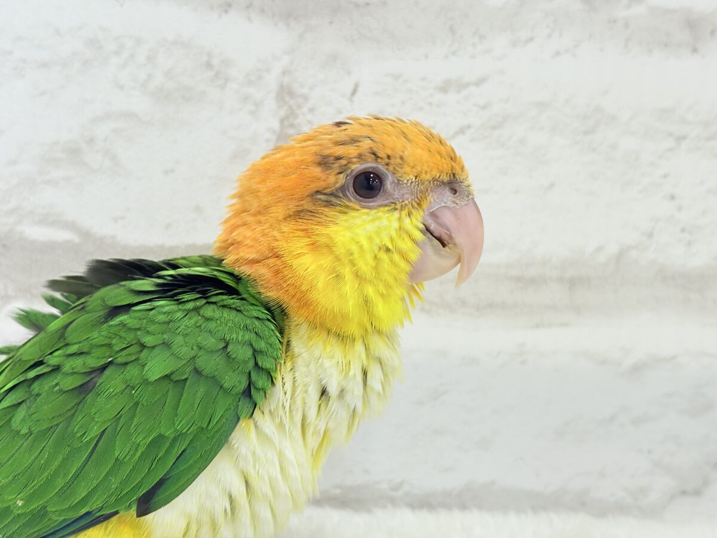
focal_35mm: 52
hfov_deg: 36.8
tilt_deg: -5.5
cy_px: 269
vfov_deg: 28.0
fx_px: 1077
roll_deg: -2.9
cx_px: 358
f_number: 1.6
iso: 80
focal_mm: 5.96
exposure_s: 1/100
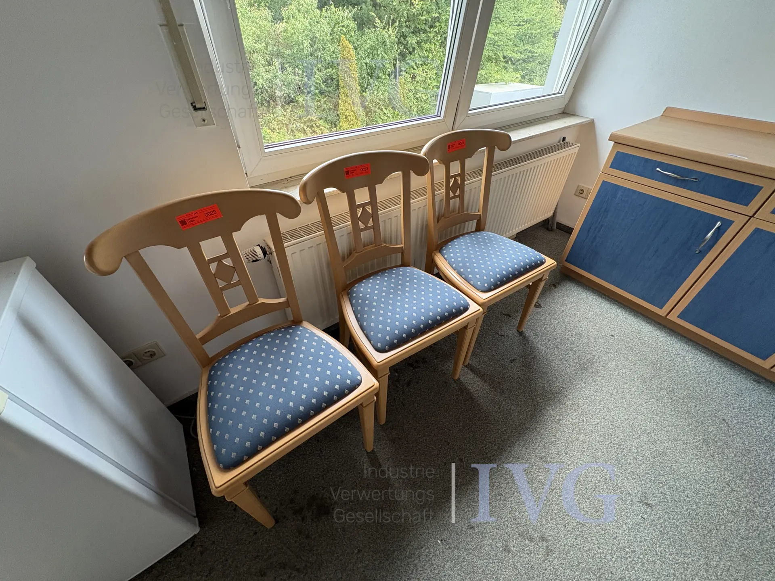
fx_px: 313
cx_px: 388
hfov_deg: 102.1
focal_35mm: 14
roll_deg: -1.9
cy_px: 290
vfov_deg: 85.7
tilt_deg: -39.4
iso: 250
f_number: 2.2
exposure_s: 1/94
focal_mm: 2.22
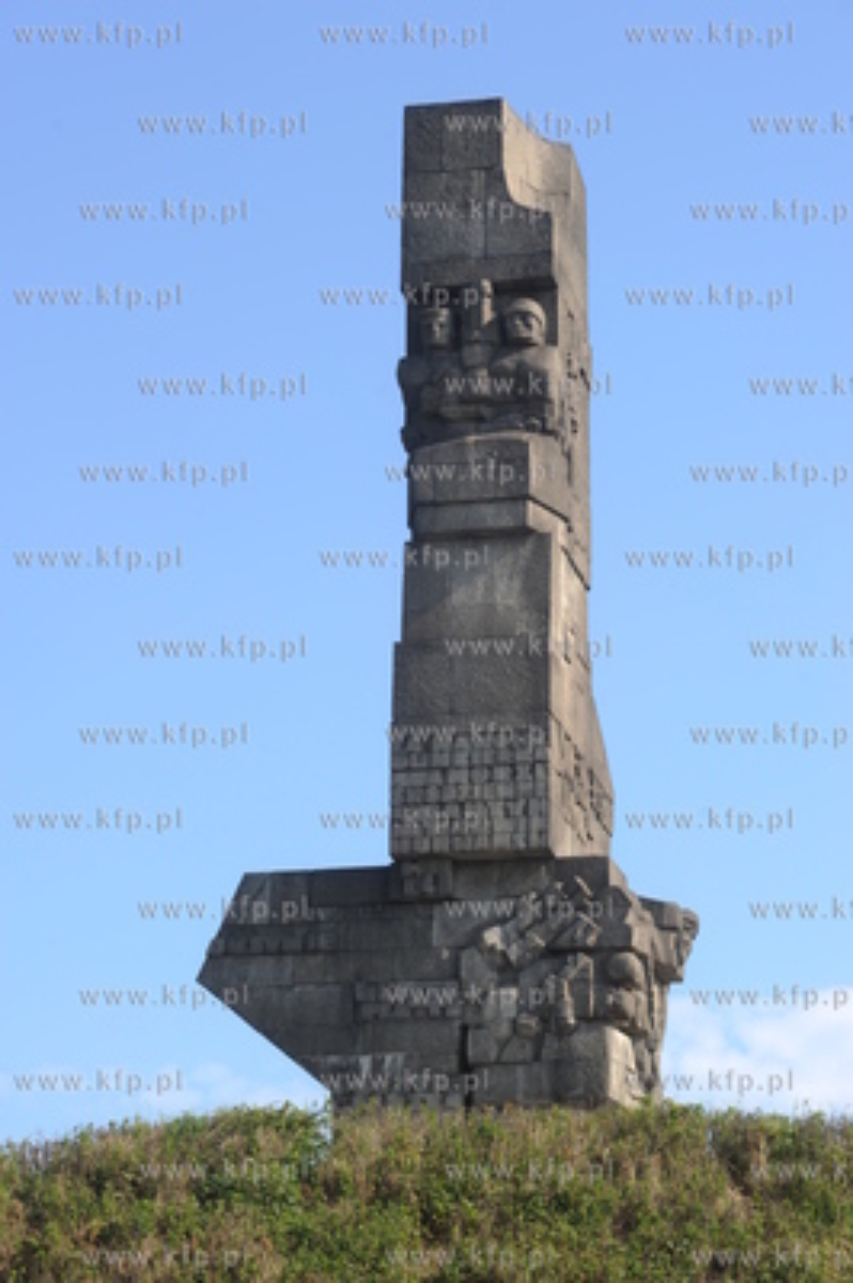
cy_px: 642
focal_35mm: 105
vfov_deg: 19.5
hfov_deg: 13.0
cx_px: 426
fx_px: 3738
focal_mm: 105
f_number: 8
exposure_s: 1/320
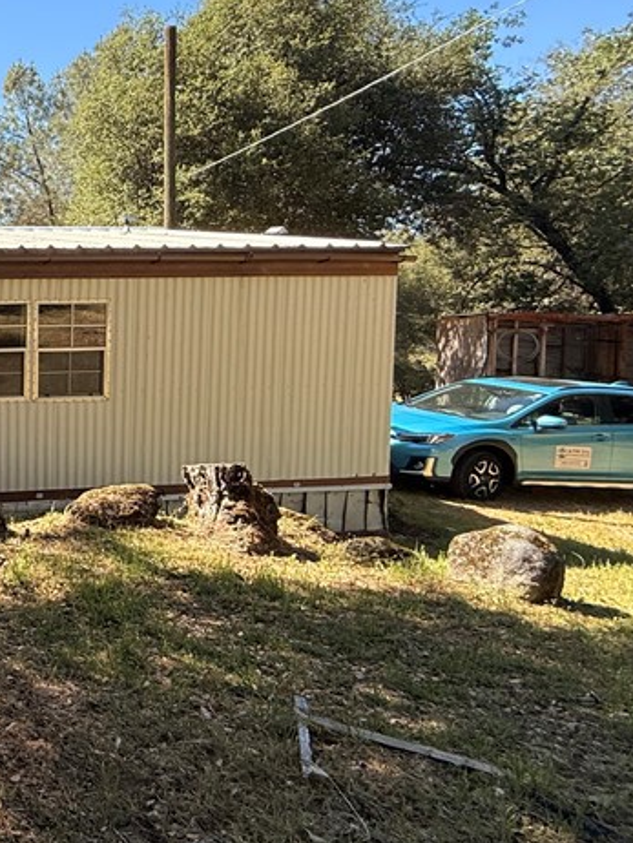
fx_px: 755
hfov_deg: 29.9
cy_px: 310
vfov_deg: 57.5
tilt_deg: -2.0
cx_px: -285
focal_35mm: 31
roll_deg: +1.1
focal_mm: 2.22
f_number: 2.2
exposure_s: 1/686
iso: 64
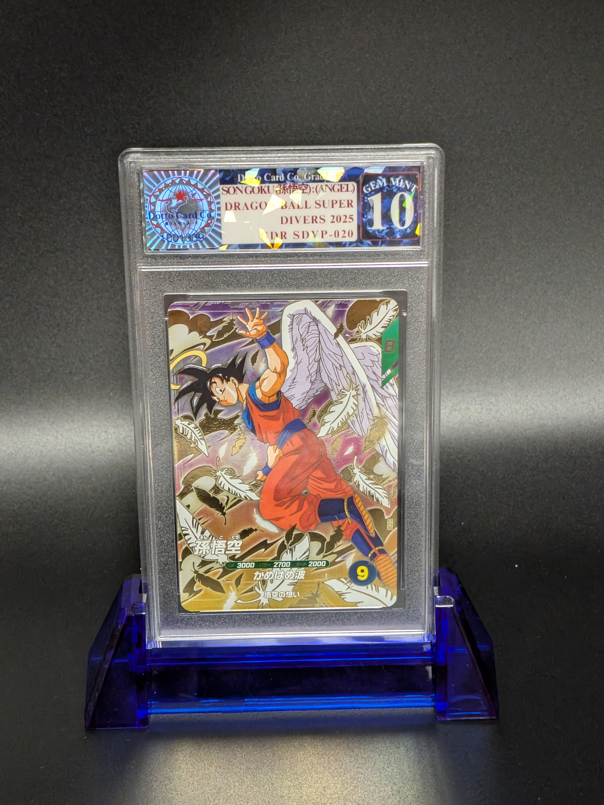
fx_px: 1140
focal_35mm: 49
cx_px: 302
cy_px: 402
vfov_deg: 38.9
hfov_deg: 29.7
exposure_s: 1/60
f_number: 1.7
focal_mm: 4.53
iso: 235
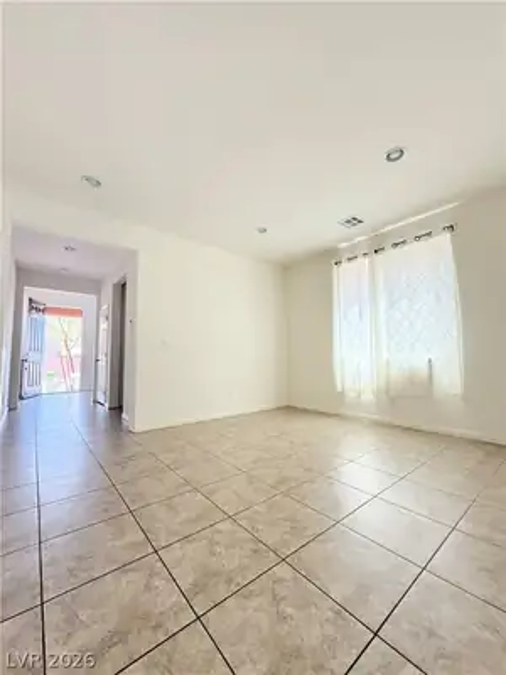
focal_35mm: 14
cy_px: 338
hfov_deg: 85.7
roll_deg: +0.4
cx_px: 253
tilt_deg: +4.3
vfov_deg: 102.1
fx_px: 273
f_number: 2.2
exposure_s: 1/99
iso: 250
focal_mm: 2.22
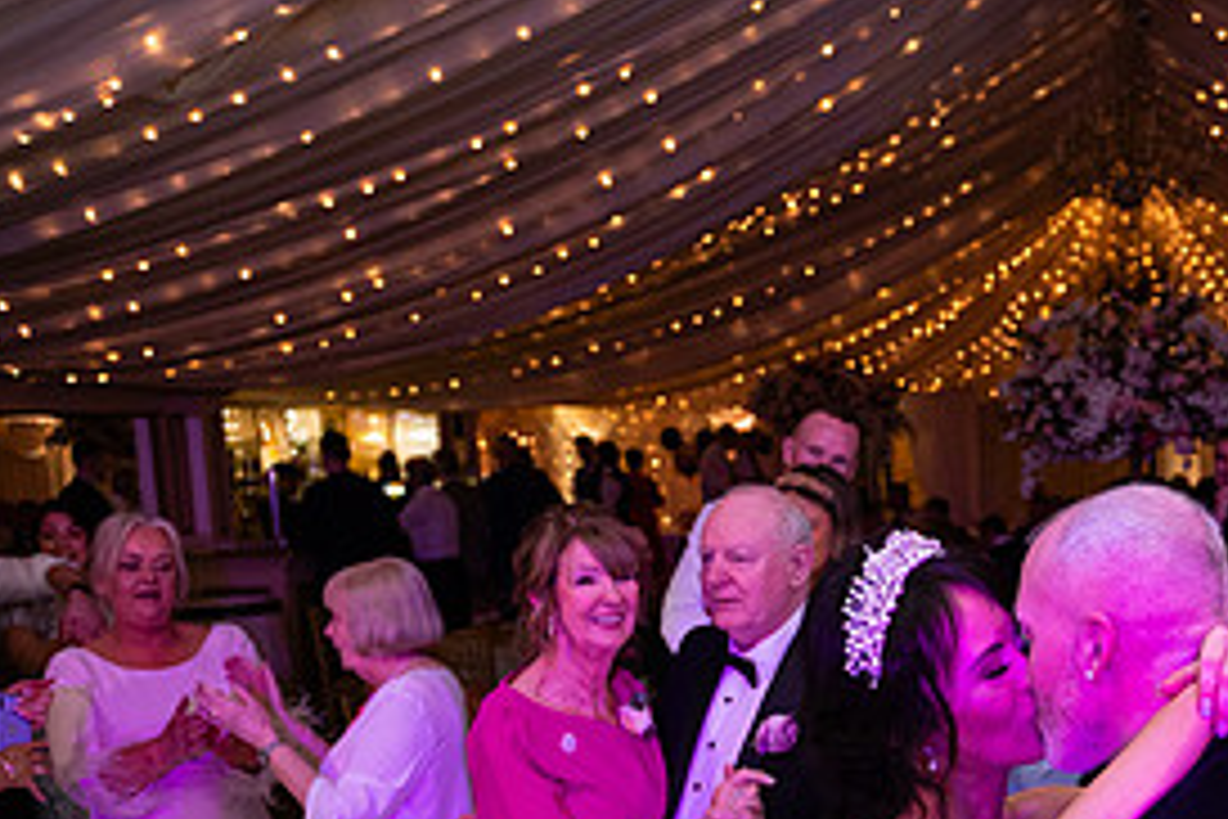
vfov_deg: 25.4
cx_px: 1066
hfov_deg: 36.8
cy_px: 785
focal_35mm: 51
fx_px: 1740
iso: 1000
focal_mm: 24
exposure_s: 1/160
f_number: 3.5
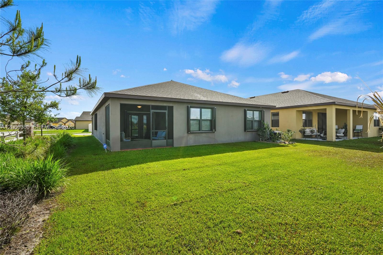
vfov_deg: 70.4
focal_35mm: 17
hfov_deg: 93.3
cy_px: 128
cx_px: 192
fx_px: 181
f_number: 11
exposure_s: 1/160
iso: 400
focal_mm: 17
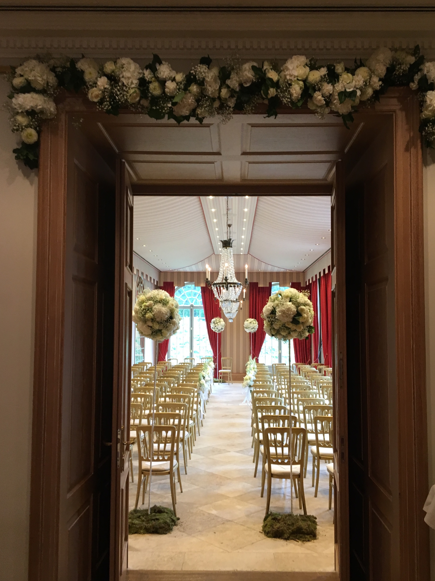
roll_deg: +0.7
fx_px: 536
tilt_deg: +5.4
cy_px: 301
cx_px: 230
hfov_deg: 44.1
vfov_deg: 56.8
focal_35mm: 32
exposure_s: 1/33
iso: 50
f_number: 2.2
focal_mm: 4.15
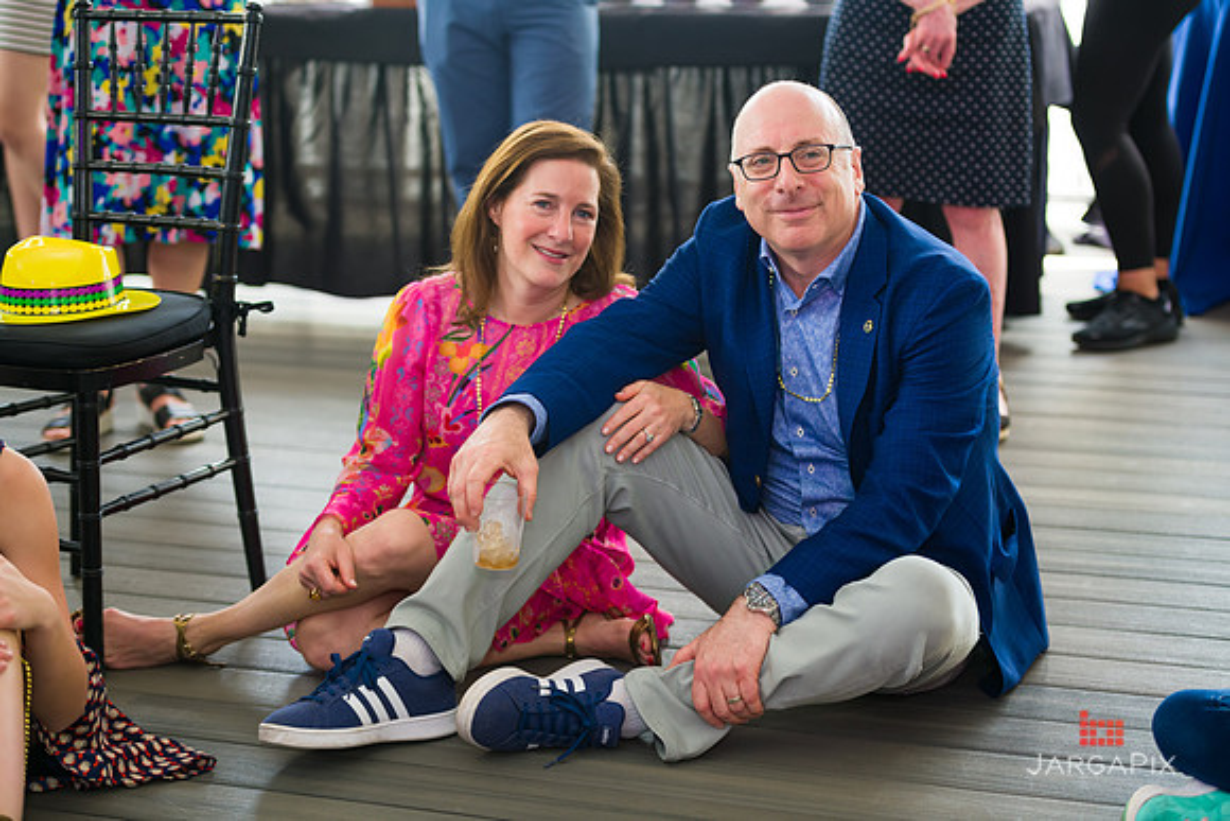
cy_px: 410
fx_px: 2392
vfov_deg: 19.5
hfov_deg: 28.8
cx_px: 615
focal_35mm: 70
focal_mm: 70
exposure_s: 1/200
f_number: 3.2
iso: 400
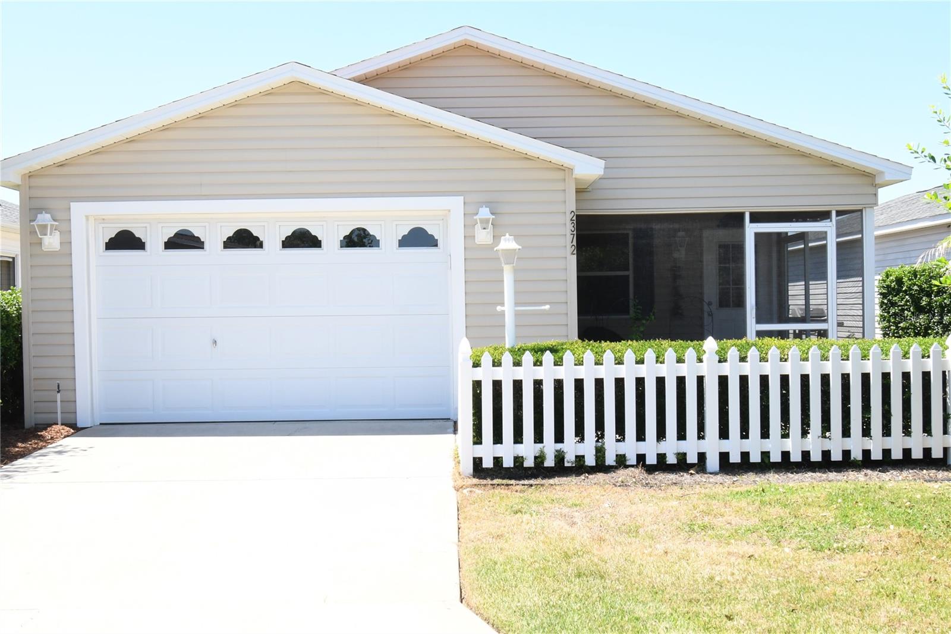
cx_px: 476
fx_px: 1056
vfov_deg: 33.4
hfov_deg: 48.5
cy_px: 317
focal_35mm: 40
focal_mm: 20
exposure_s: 1/200
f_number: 14
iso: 640
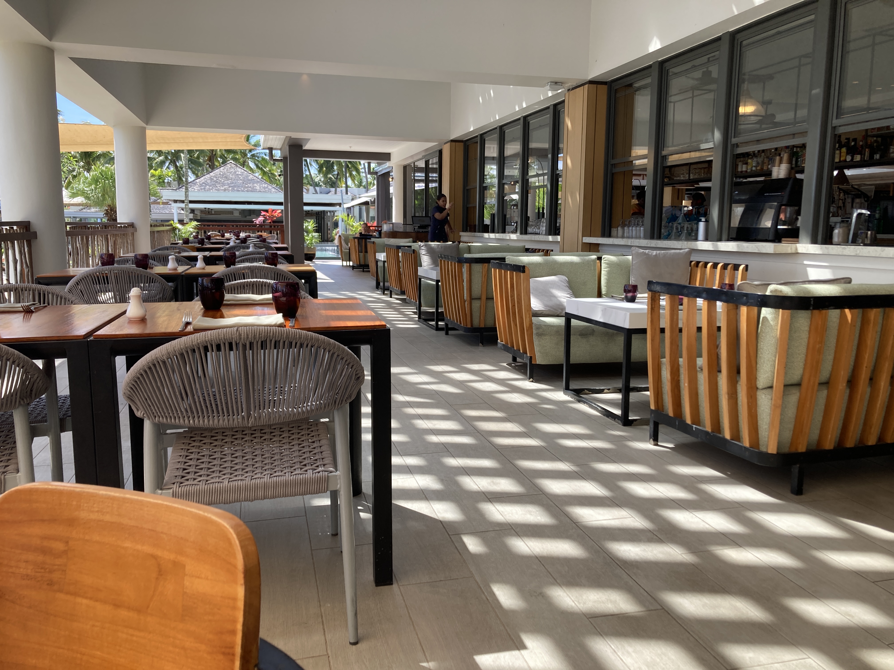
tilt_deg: -7.2
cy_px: 335
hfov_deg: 63.4
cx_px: 447
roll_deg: -0.7
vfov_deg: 49.7
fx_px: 723
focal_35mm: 28
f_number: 1.8
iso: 20
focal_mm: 3.99
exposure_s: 1/552
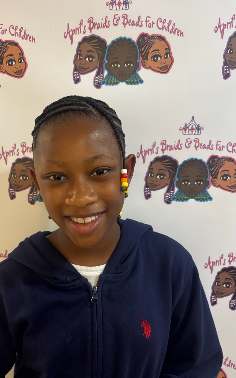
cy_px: 190
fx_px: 288
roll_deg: -0.8
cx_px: 96
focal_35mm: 28
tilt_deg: -9.7
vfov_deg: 66.5
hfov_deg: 44.3
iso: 500
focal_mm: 5.96
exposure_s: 1/60
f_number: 1.6
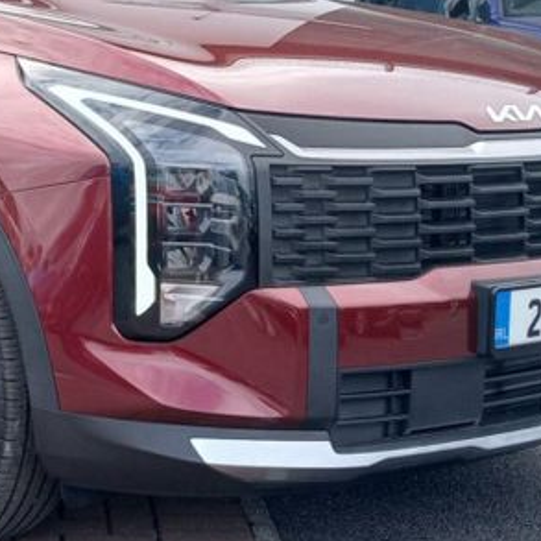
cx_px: 26
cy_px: 175
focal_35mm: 47
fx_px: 831
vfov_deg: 35.7
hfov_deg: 33.6
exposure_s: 1/273
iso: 20
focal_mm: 3.98
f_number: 1.8
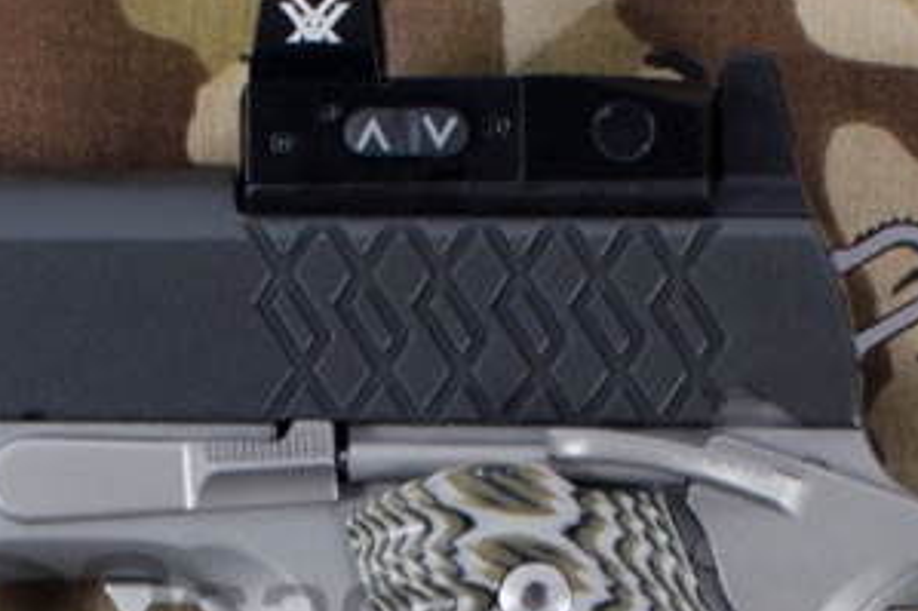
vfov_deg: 9.6
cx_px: 163
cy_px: 729
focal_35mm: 140
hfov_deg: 14.5
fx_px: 3576
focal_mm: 35
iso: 200
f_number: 9
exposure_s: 1/200
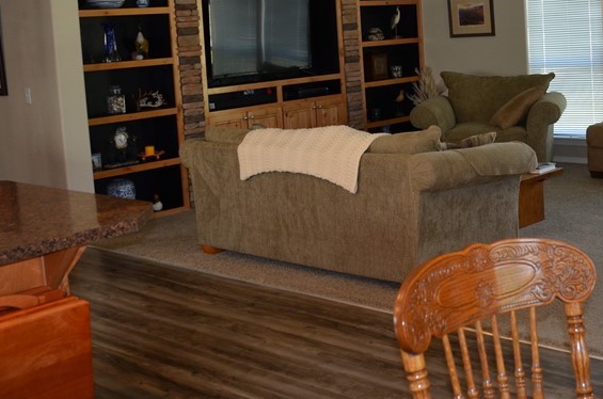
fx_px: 869
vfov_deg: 25.4
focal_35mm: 52
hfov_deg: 37.9
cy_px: 76
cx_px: 392
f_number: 3.5
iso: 400
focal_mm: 18
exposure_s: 1/60
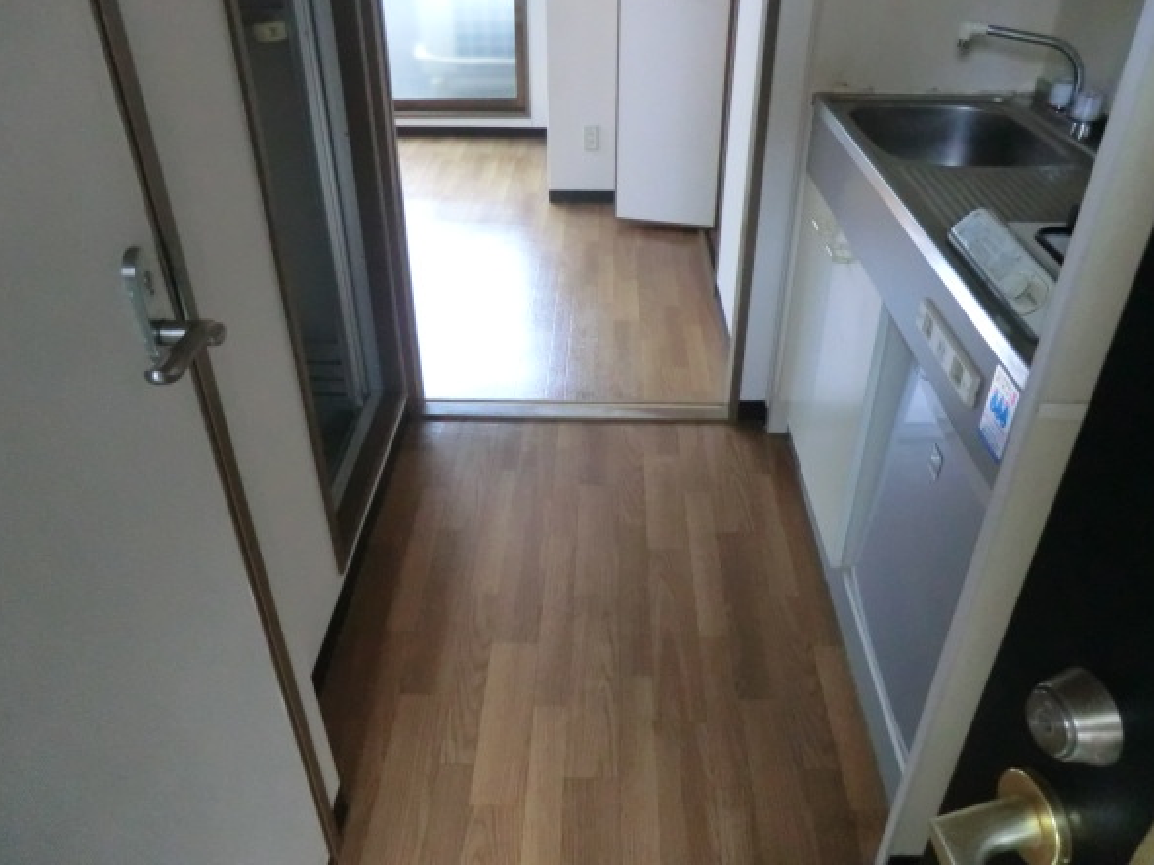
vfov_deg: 53.0
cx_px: 582
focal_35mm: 26
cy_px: 428
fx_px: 867
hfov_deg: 67.3
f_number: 3.2
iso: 800
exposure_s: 1/40
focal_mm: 4.3
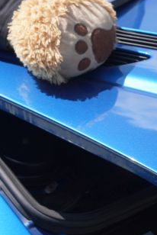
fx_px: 801
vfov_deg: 15.4
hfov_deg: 11.0
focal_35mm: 123
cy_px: -115
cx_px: -17
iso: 100
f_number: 4
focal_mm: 25.5
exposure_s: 1/640
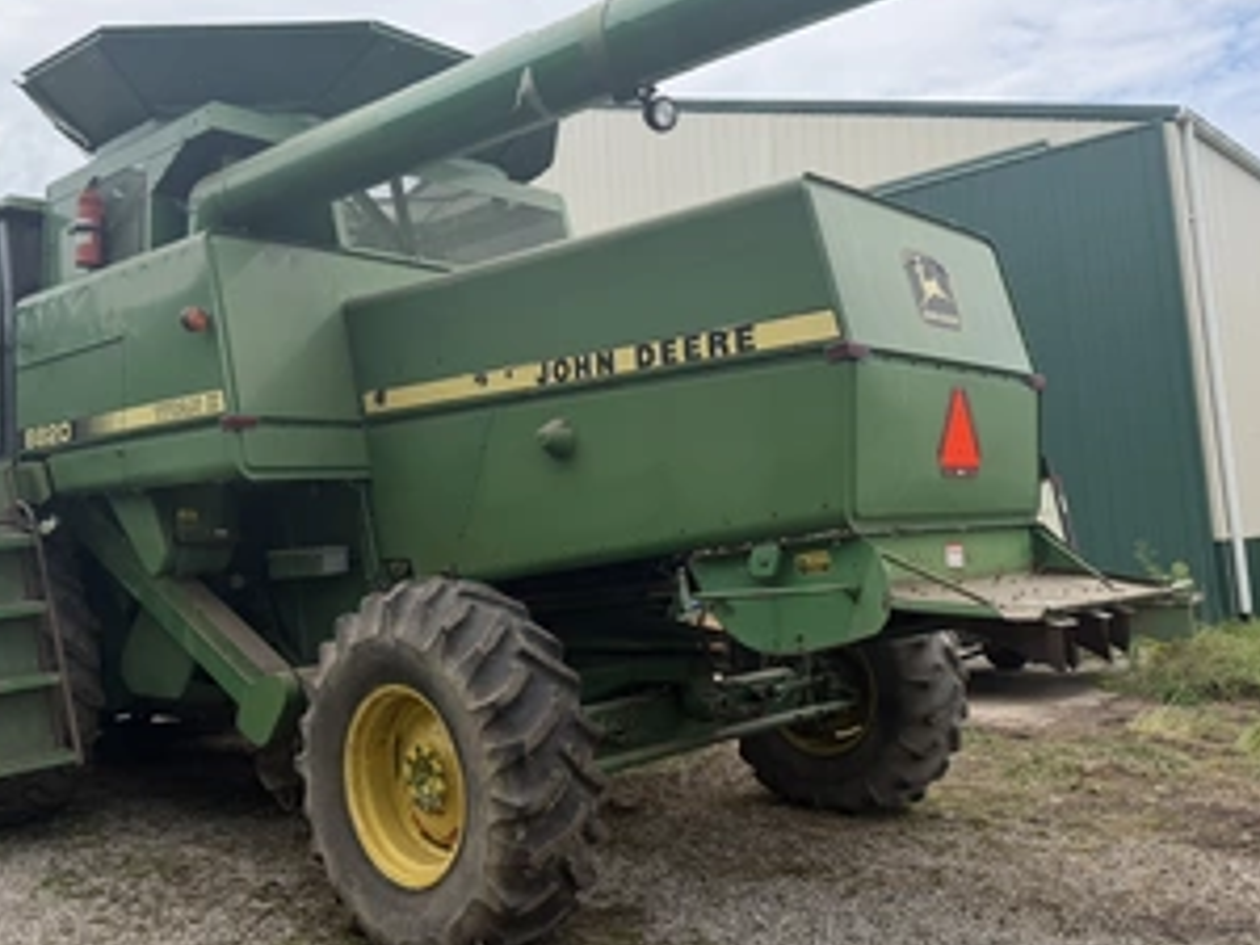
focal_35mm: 32
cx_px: 508
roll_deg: +3.1
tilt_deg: +10.9
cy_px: 399
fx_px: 1165
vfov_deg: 44.0
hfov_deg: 56.4
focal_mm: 6.76
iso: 80
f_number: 1.78
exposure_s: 1/2907
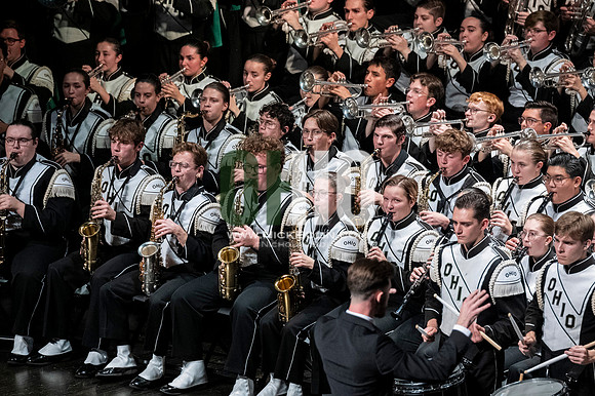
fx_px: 4955
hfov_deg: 6.9
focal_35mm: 300
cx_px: 298
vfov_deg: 4.6
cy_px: 198
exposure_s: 1/500
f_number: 4
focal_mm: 200
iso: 4000
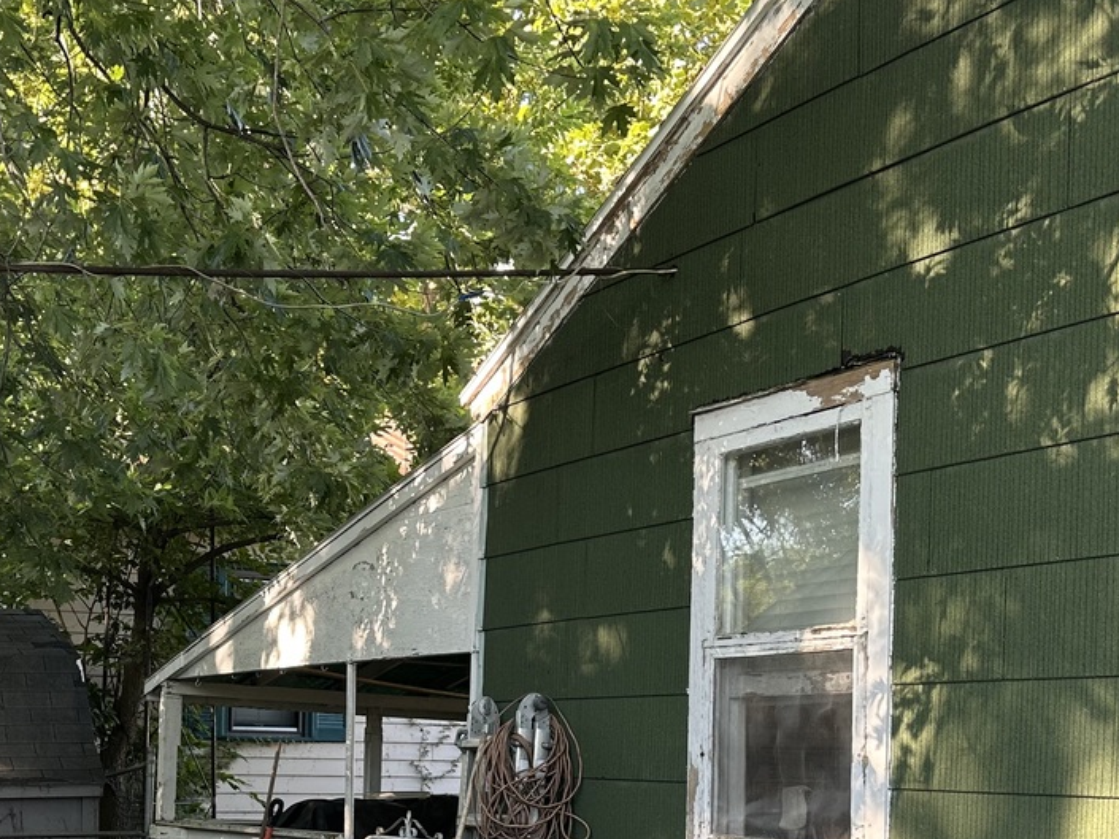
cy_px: 745
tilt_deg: +0.5
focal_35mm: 49
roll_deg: -1.5
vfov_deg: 28.6
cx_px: 316
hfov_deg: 38.2
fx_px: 1584
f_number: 1.78
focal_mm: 6.86
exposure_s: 1/125
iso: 64
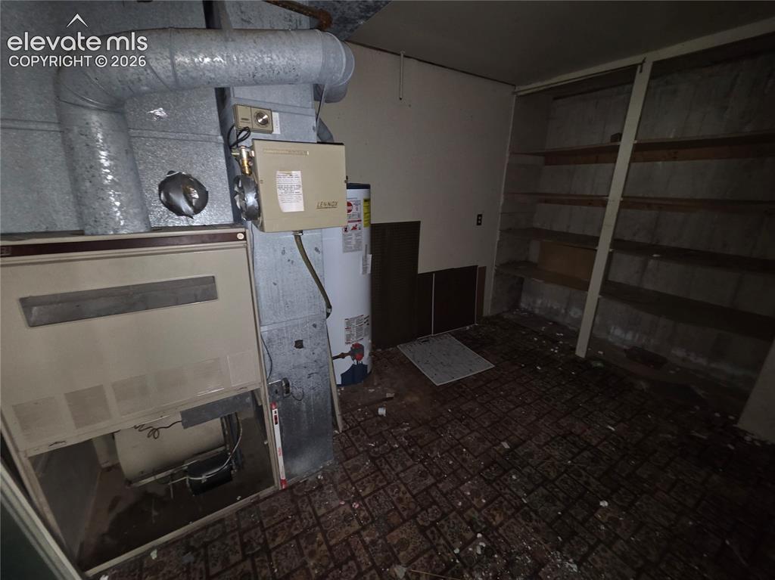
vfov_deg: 89.9
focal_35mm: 13
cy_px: 290
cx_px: 388
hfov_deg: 106.2
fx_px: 291
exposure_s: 1/8
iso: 3200
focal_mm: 2.2
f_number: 2.2
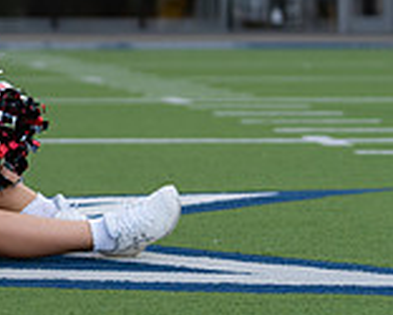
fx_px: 2898
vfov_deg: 6.2
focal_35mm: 249
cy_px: 29
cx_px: -183
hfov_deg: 7.6
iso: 160
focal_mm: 70
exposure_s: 1/320
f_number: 2.8
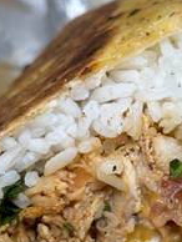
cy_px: 155
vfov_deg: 20.0
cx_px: 128
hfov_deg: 15.1
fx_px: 685
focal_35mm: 98
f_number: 1.6
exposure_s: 1/430
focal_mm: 5.96
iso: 50
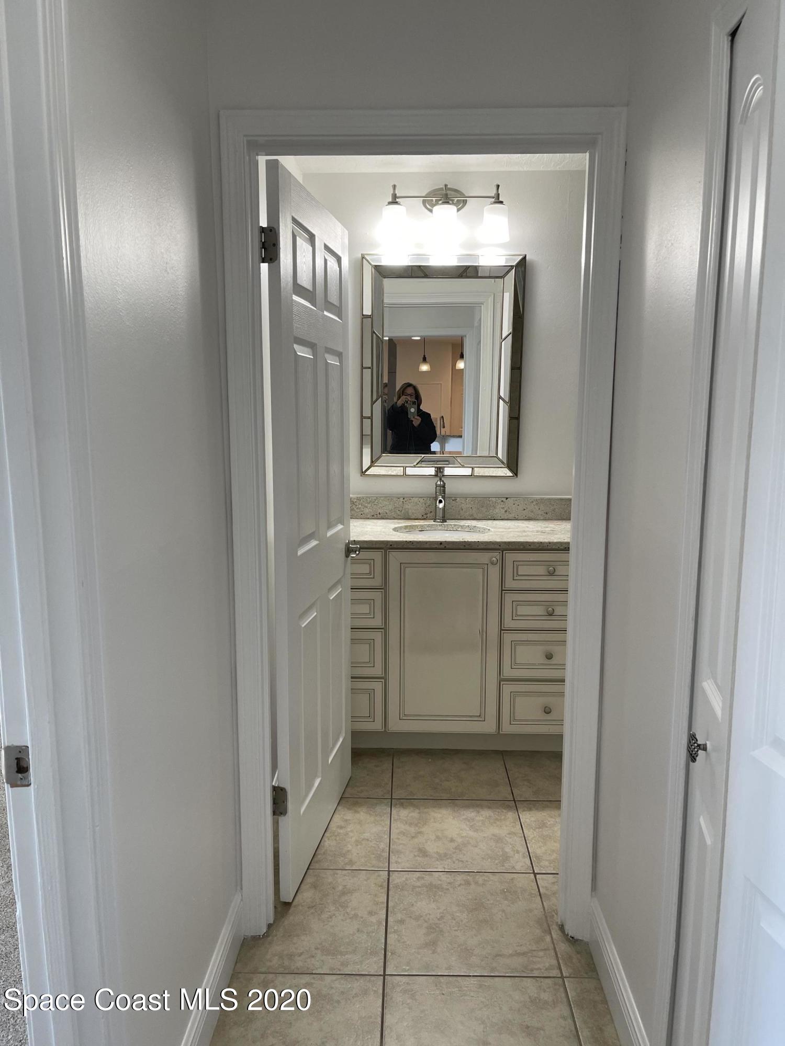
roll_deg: +0.2
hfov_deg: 53.1
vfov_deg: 67.3
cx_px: 392
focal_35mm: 26
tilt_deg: -8.3
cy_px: 523
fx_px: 786
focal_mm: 5.1
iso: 80
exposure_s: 1/120
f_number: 1.6
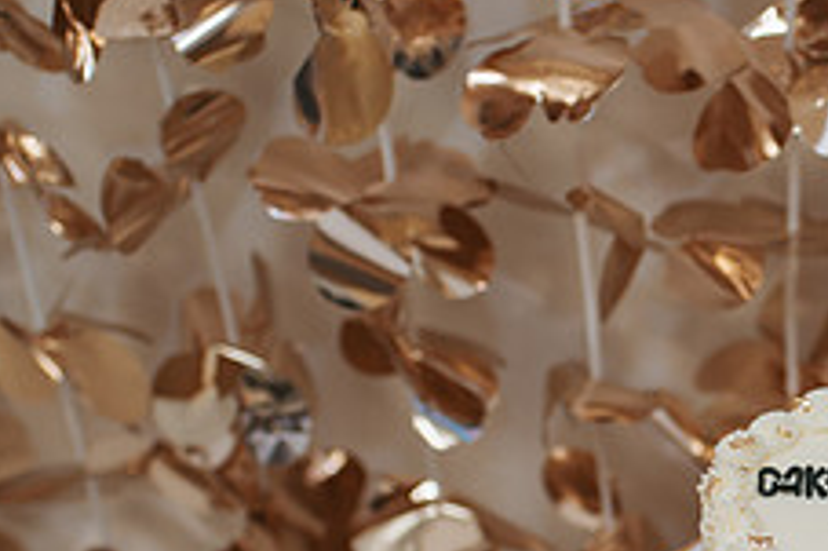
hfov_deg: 20.4
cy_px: 471
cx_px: 864
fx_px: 2206
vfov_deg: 14.1
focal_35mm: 96
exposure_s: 1/160
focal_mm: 35
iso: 320
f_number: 2.8
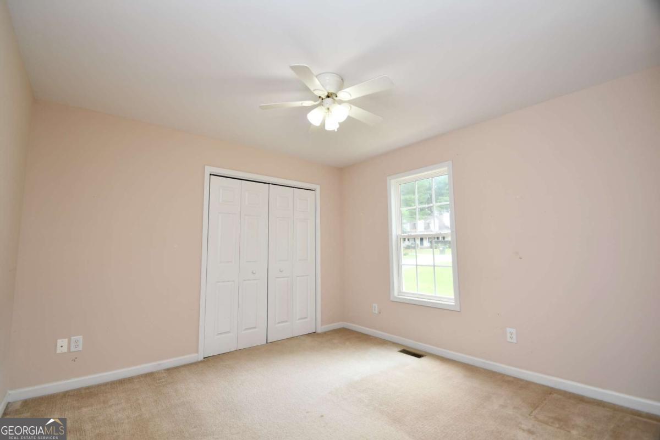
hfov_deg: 100.4
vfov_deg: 77.3
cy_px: 220
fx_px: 275
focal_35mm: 15
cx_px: 330
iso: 200
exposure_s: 1/80
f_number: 4.5
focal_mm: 10
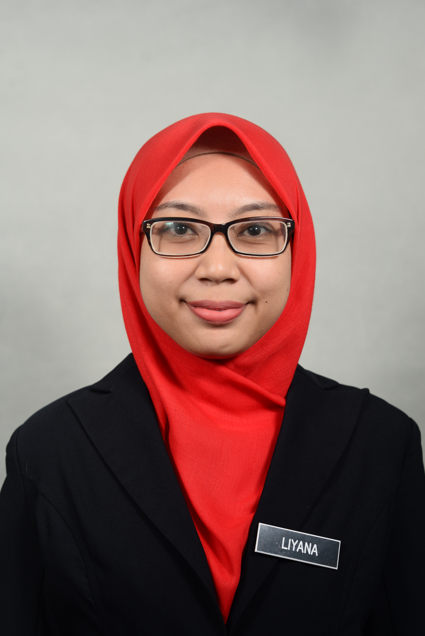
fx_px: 885
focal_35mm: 50
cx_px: 212
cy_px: 318
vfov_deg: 39.6
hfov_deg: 27.0
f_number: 5
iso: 320
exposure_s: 1/100
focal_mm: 50
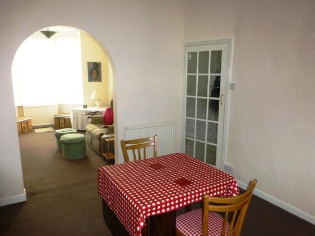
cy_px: 121
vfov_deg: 54.9
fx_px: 227
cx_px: 159
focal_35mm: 25
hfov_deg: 69.4
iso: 500
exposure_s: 1/60
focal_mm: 4.3
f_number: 3.3
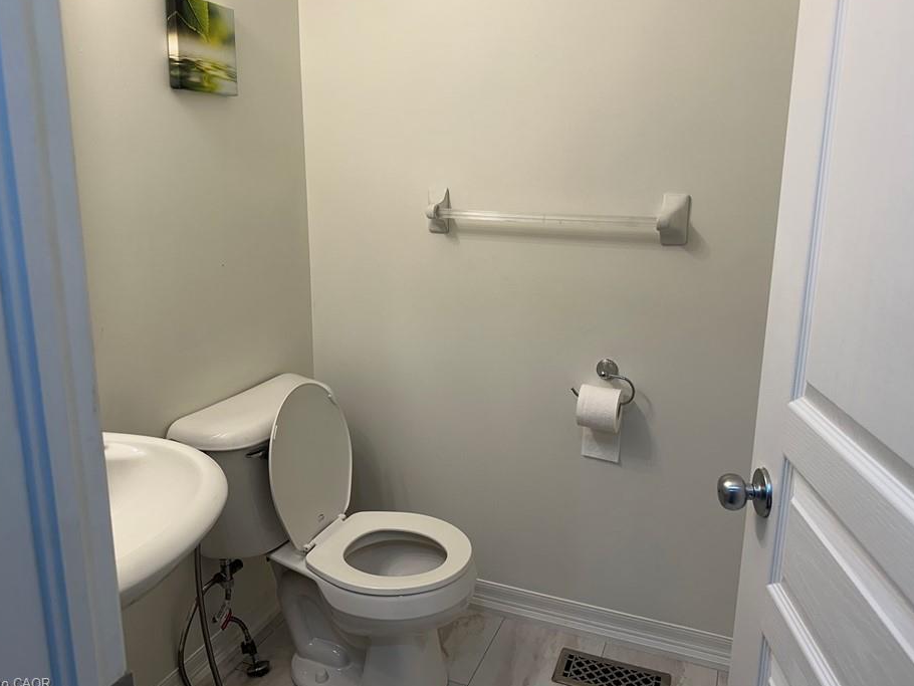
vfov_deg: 51.3
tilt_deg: -12.2
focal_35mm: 27
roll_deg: -0.3
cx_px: 452
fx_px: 713
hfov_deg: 65.3
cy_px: 307
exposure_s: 1/123
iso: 50
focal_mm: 6.86
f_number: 1.78
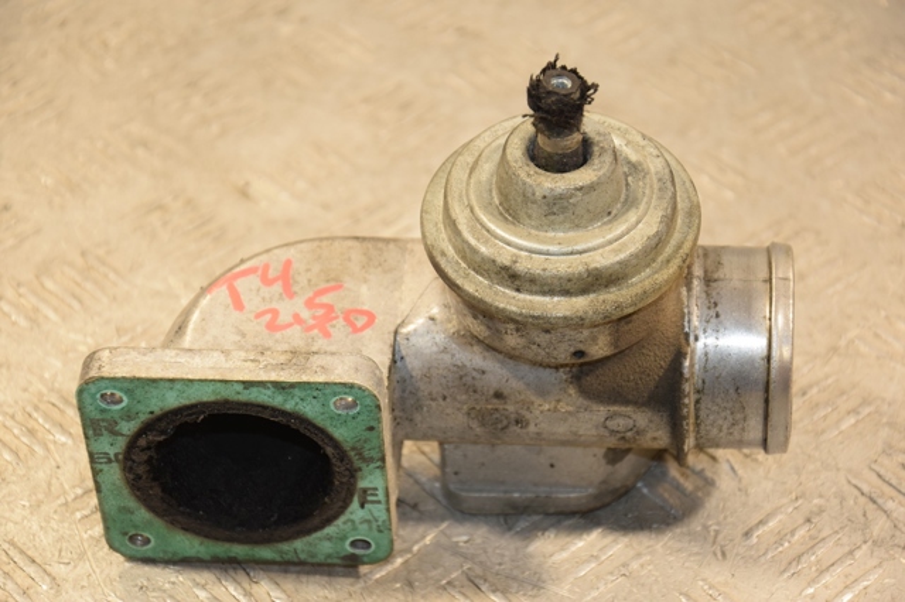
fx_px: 3203
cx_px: 452
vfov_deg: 10.7
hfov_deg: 16.1
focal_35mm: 128
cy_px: 301
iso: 800
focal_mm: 85
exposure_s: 1/80
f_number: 5.6
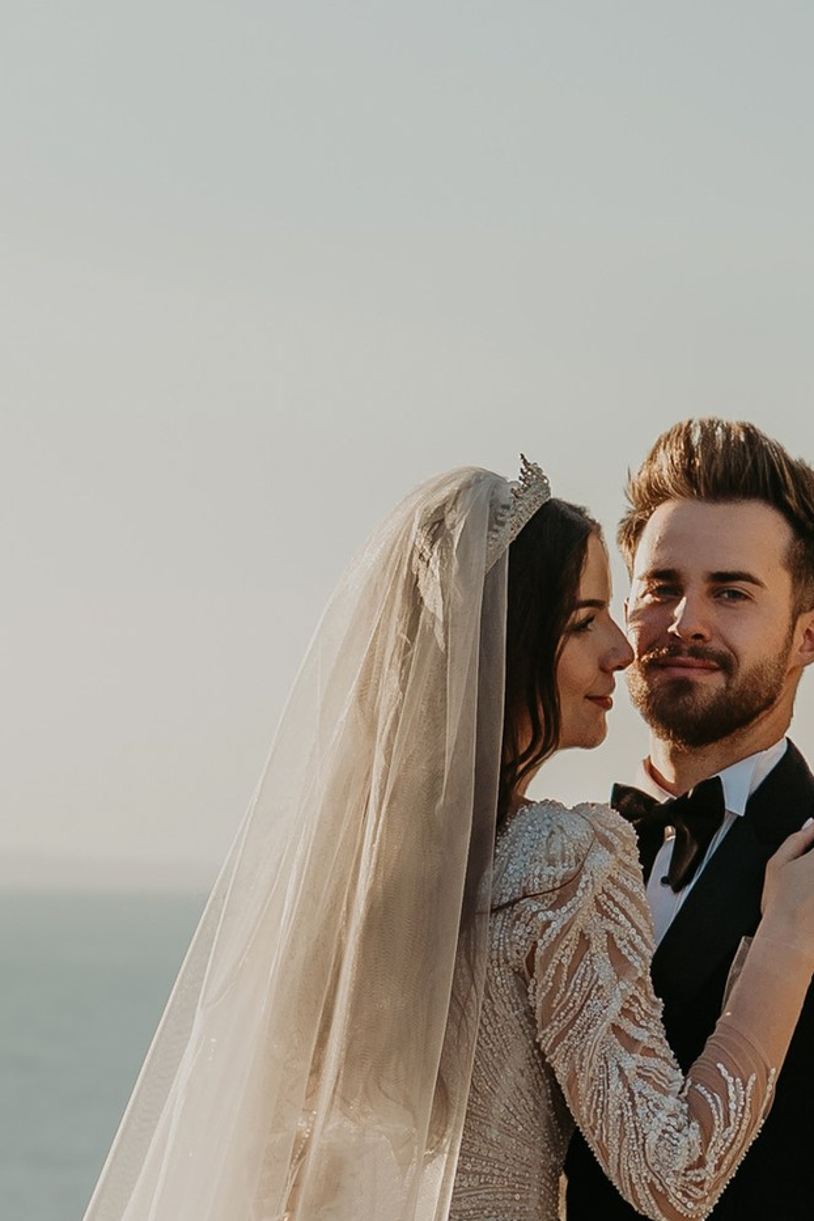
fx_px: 4884
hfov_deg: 9.5
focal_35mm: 144
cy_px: 1127
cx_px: 115
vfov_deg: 14.1
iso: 100
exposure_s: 1/2000
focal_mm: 35
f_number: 1.8
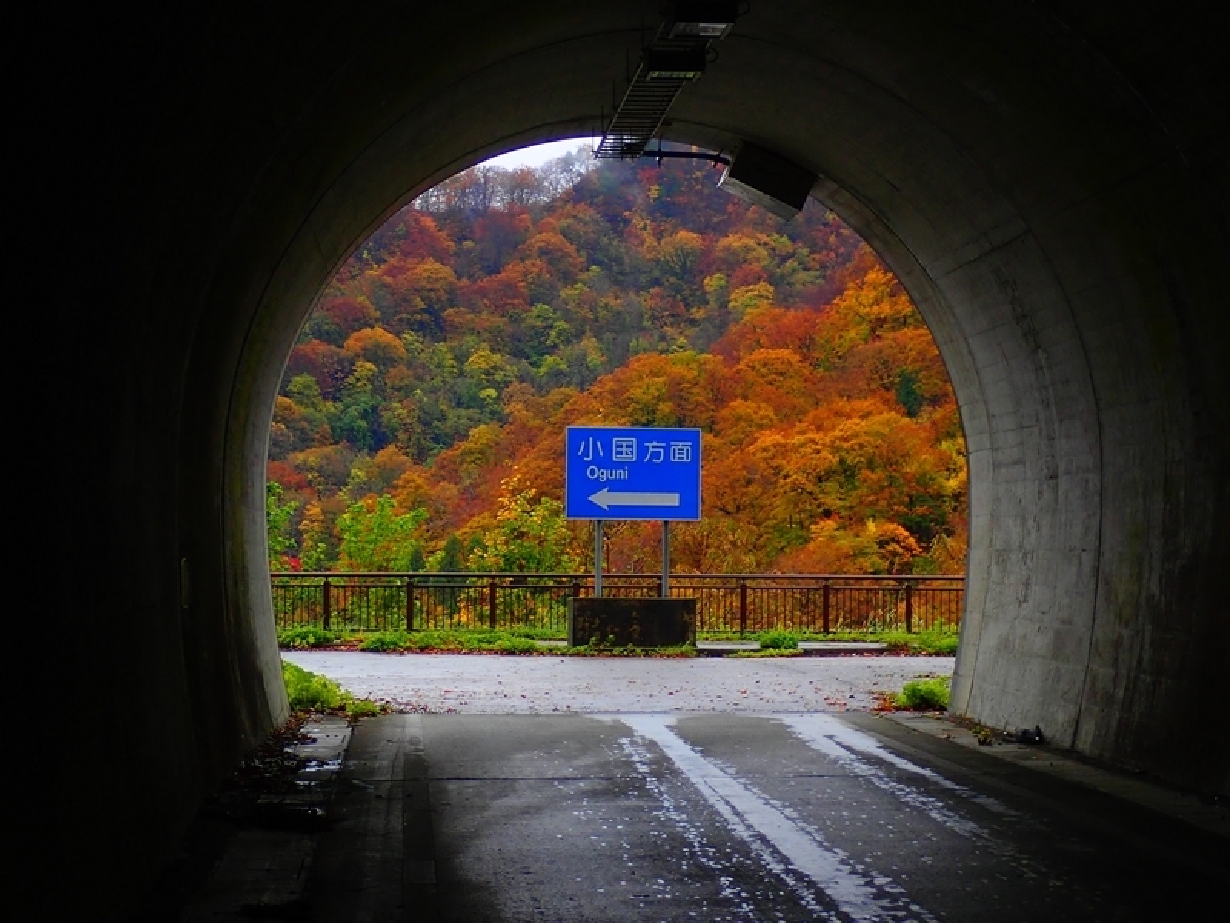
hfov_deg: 24.4
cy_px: 462
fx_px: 2843
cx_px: 615
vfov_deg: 18.4
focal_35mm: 80
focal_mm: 14.41
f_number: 4.4
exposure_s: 1/100
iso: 200
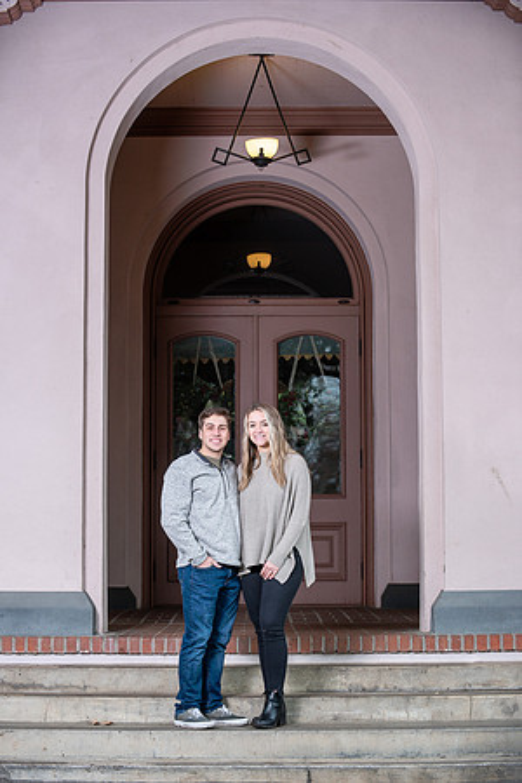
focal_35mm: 78
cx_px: 261
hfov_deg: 17.5
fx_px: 1696
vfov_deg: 26.0
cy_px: 392
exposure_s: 1/60
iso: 200
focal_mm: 78
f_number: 4
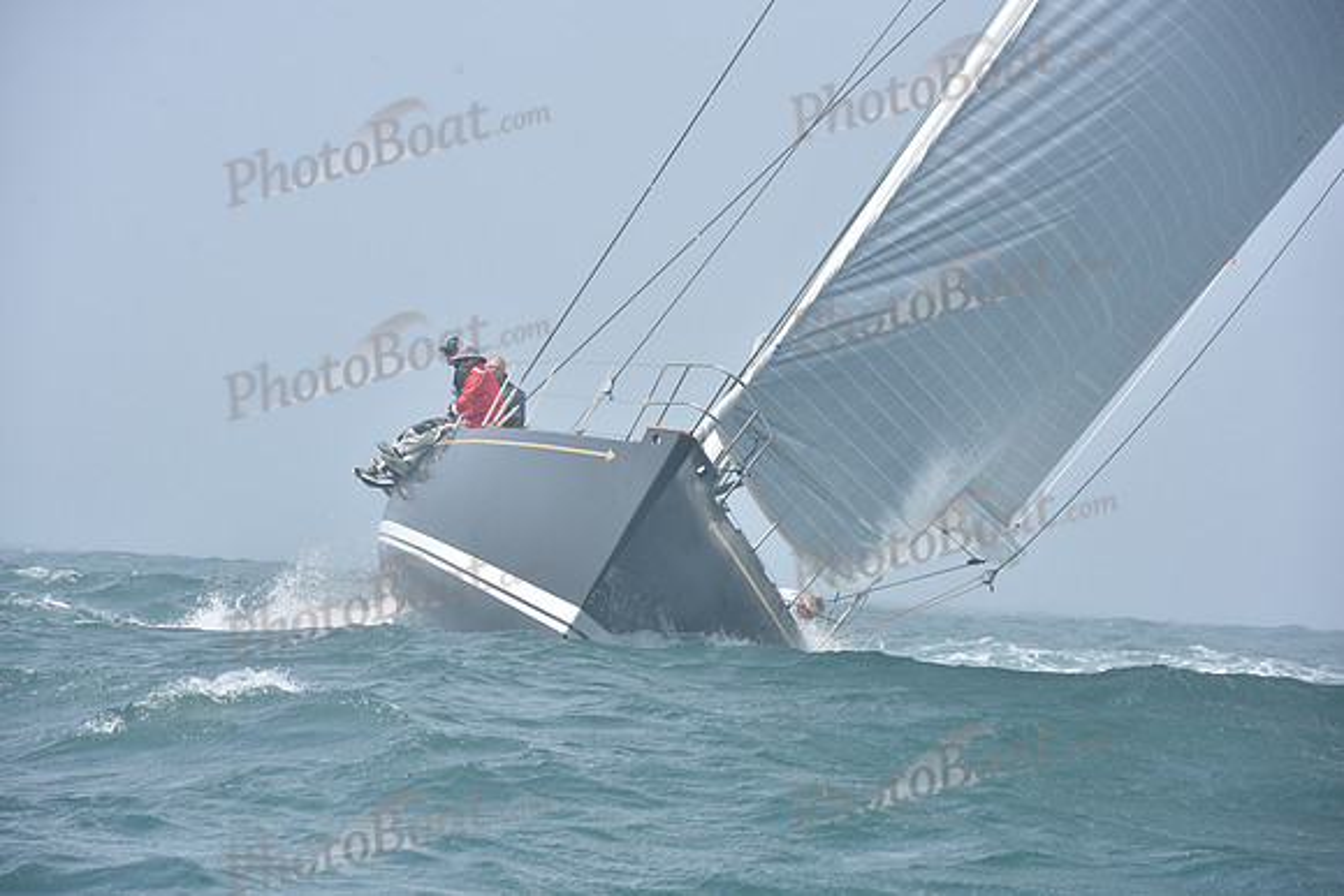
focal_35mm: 200
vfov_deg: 6.9
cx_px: 672
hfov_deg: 10.3
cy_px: 448
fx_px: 7468
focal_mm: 200
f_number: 9
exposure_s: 1/800
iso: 320
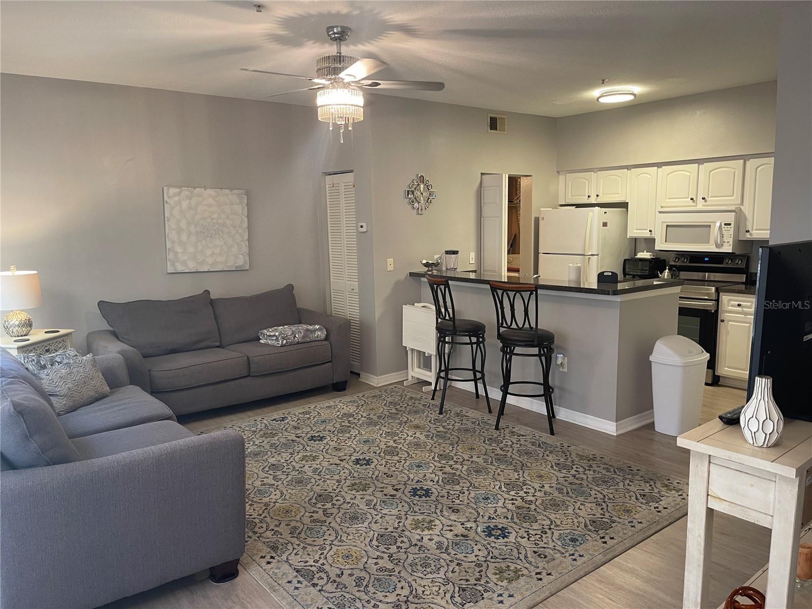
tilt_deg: -8.1
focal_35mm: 26
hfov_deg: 67.3
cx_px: 406
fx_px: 610
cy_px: 304
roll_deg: +0.7
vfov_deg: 53.1
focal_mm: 5.1
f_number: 1.6
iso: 160
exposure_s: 1/60
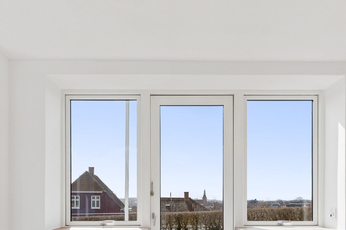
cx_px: 168
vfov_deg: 34.2
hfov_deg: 51.9
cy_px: 202
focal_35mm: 37
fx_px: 356
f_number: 8
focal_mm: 14
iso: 200
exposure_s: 1/160
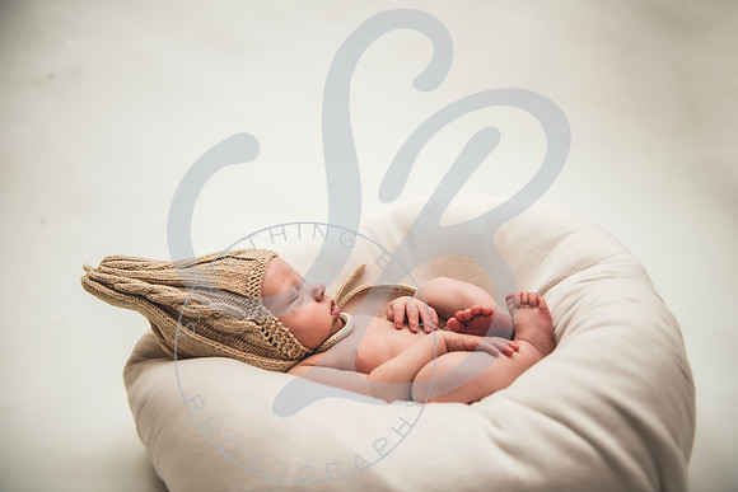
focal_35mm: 45
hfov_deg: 43.6
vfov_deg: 29.9
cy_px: 246
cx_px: 369
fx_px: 923
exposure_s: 1/125
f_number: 2.8
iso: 100
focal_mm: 45
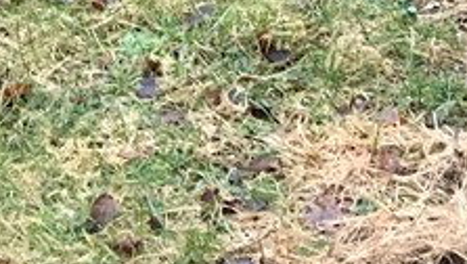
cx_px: -71
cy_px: -419
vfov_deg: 7.7
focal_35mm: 145
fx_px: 1797
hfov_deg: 14.4
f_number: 2.2
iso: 200
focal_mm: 4.15
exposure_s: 1/30
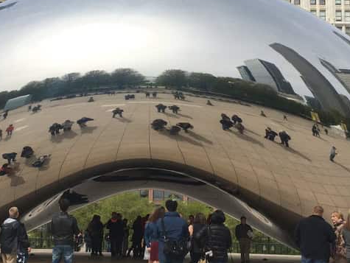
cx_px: 150
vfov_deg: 24.0
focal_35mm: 61
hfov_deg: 31.6
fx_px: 617
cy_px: 111
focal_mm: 4.2
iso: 32
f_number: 2.2
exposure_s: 1/3425
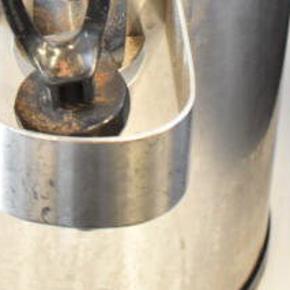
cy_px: -195
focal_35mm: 115
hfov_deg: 15.1
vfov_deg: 13.9
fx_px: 1088
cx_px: 94
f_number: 3.8
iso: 1800
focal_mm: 21
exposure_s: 1/30
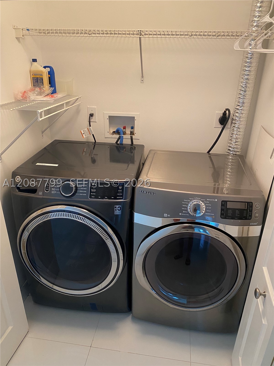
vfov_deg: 67.3
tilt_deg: -24.3
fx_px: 274
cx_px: 137
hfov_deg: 53.1
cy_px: 183
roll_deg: -1.5
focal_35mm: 26
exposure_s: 1/60
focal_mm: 4.25
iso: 320
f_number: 1.8
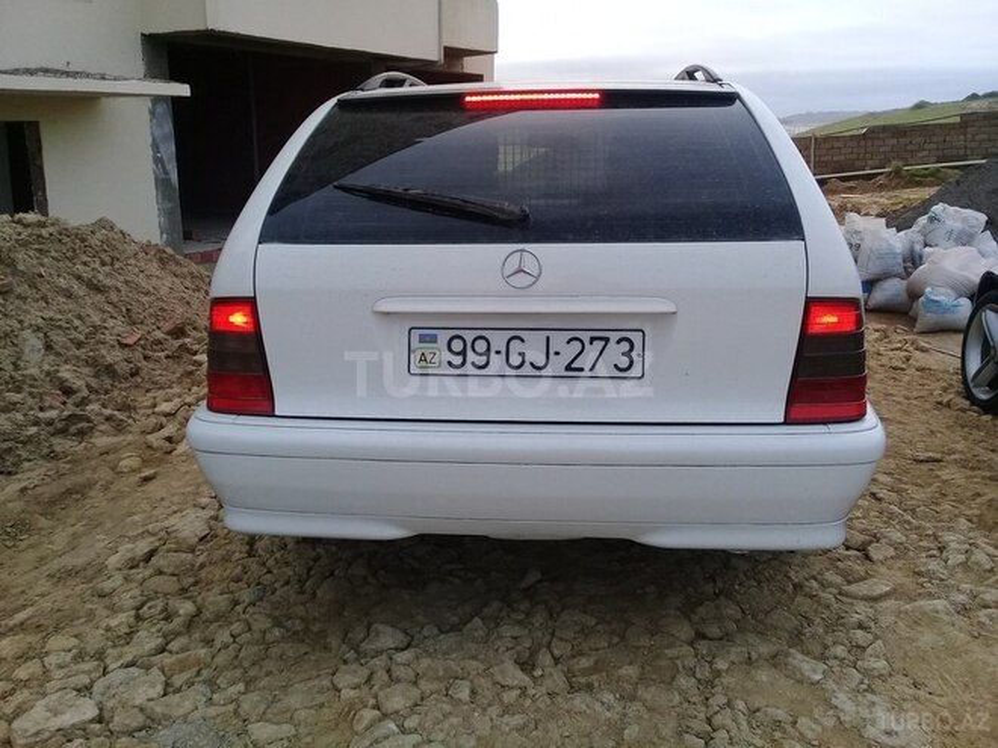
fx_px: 894
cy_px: 374
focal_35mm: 31
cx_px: 499
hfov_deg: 58.4
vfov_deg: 45.4
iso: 50
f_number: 2.2
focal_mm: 3.3
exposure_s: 1/858
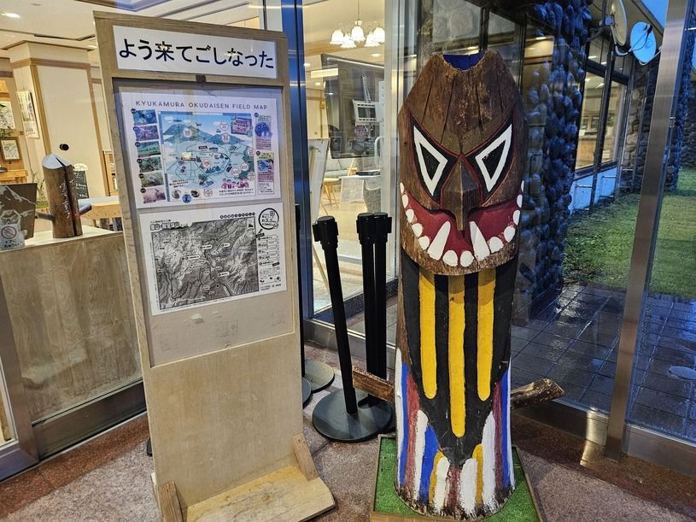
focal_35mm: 23
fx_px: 462
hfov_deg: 73.9
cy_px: 261
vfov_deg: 58.9
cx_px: 348
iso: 640
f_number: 1.8
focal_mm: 5.4
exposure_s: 1/50
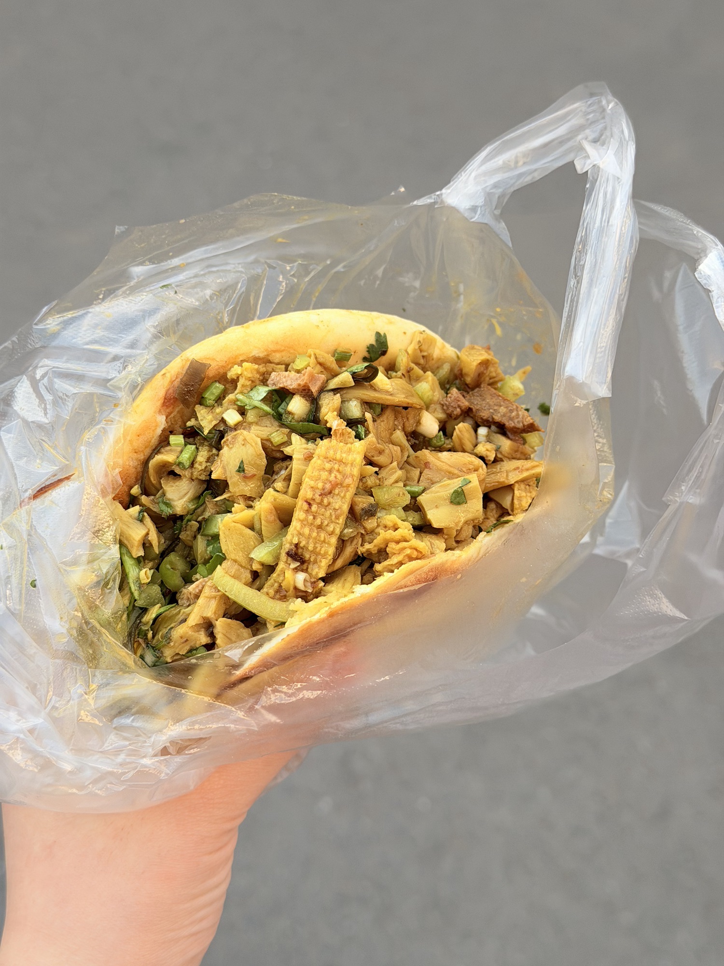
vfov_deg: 39.7
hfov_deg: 30.3
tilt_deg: -43.2
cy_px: 483
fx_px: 1339
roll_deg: -3.8
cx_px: 362
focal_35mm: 48
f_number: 1.78
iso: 64
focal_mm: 6.76
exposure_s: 1/420
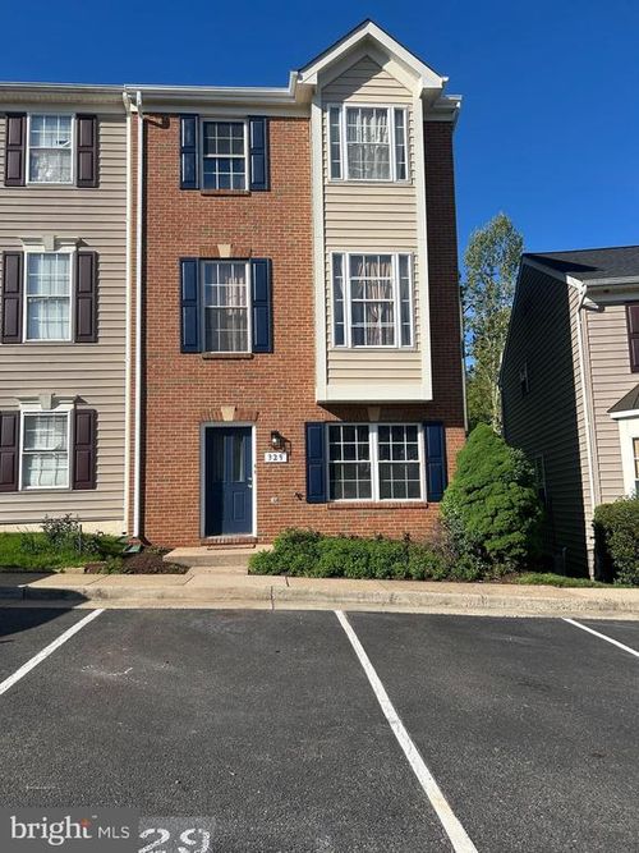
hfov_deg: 53.0
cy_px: 426
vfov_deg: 67.3
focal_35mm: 26
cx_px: 320
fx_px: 640
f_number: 1.5
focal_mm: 5.7
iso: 50
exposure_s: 1/3968
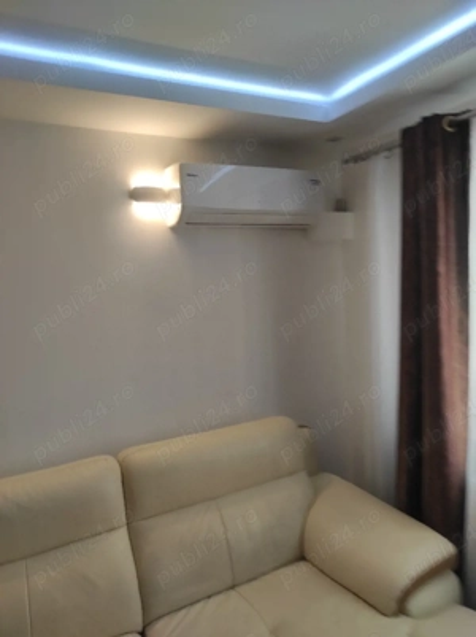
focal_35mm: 25
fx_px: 459
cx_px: 238
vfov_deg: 69.4
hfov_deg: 54.8
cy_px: 318
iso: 106
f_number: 1.89
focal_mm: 5.43
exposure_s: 1/50
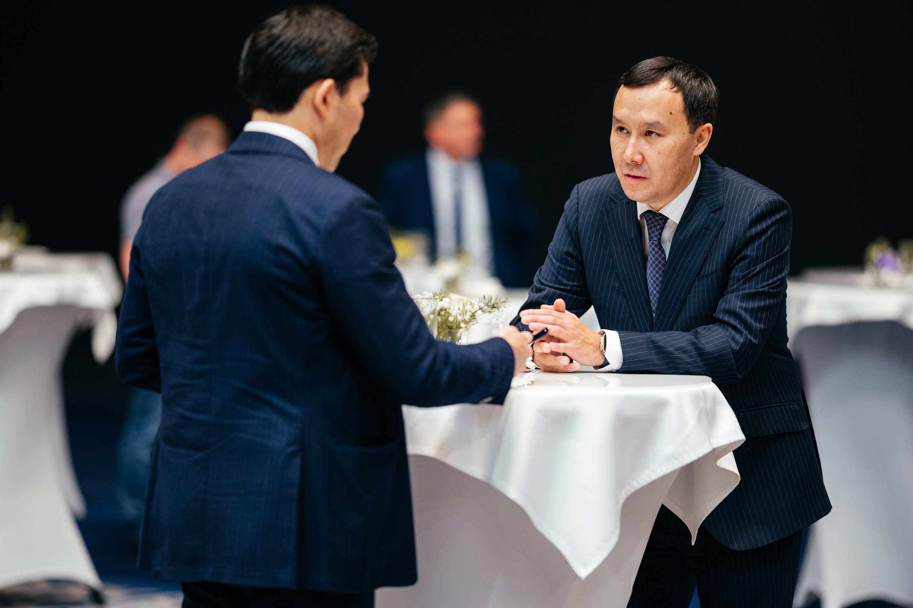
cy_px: 304
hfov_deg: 15.2
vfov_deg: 10.2
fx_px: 3422
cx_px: 456
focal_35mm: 135
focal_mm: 135
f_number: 1.8
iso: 1000
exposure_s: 1/125
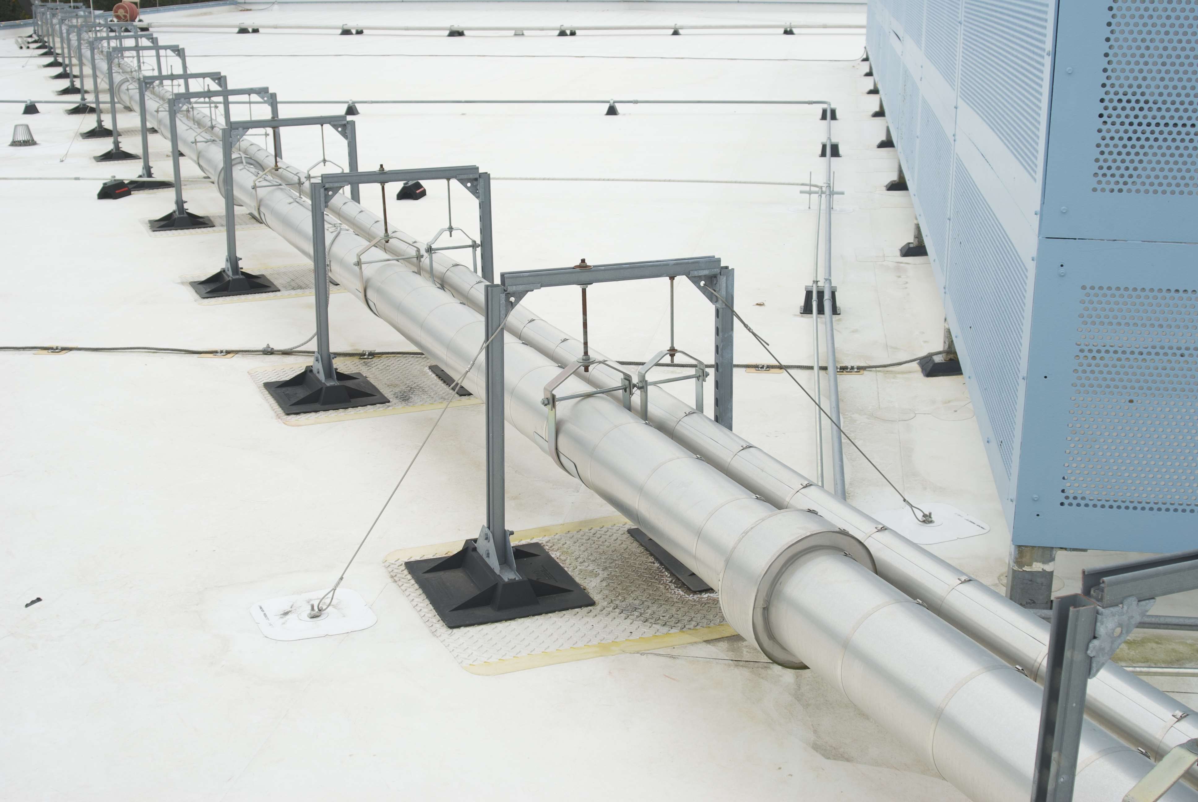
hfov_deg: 46.3
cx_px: 599
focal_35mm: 42
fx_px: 1399
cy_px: 401
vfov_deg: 32.0
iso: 100
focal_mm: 28
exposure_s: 1/200
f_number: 8
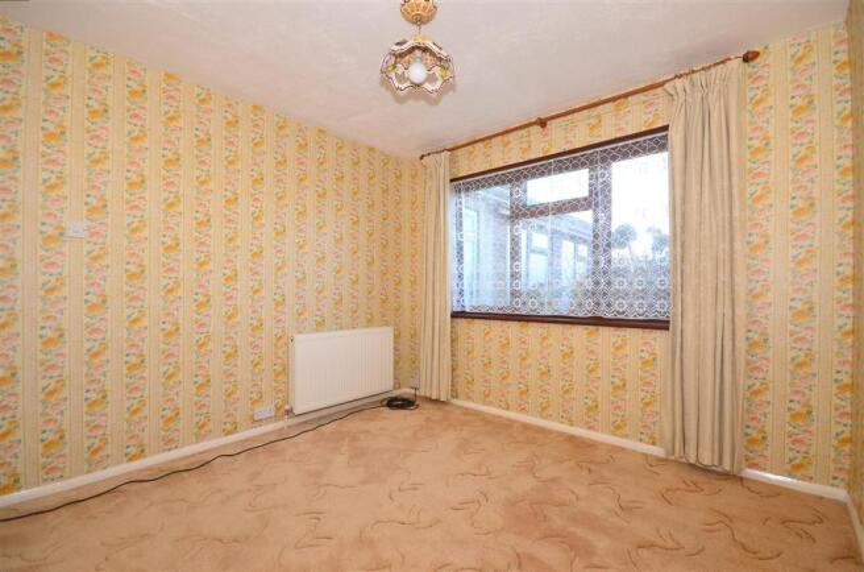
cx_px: 432
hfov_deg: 100.5
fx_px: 359
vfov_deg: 77.0
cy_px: 286
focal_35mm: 15
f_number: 9
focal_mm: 10
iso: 200
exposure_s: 1/8
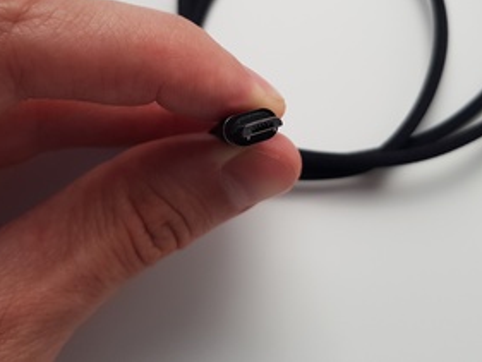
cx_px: 280
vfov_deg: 38.0
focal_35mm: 37
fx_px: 515
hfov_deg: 49.9
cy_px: 106
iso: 50
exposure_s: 1/60
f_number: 1.7
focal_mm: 4.2
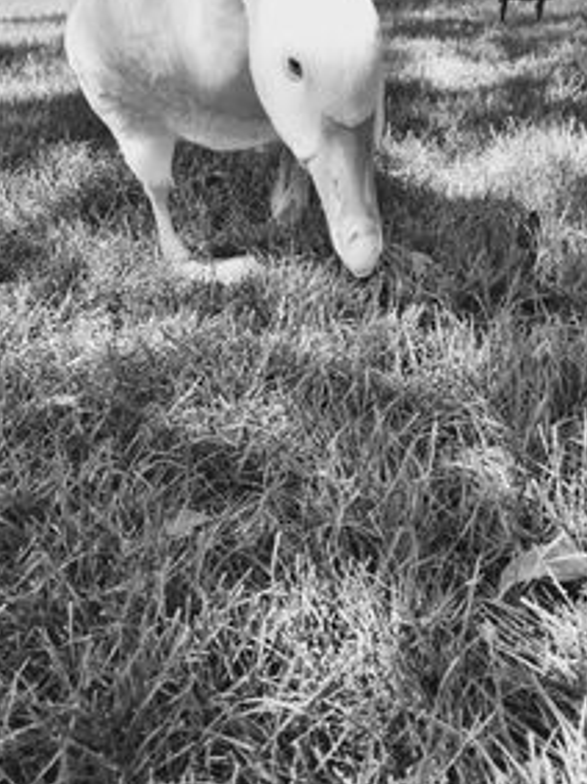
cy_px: 291
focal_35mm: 41
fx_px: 928
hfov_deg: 35.1
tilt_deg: -19.2
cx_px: 271
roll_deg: -0.4
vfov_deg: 45.4
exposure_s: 1/719
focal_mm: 4.15
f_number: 2.2
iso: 32
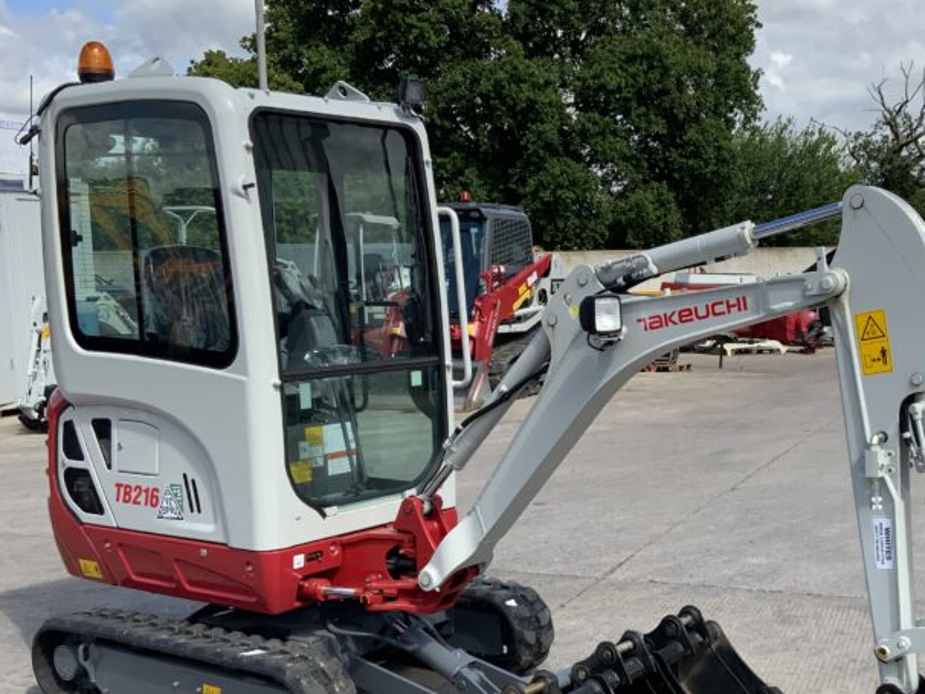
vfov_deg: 29.5
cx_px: 646
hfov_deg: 38.3
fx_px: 1310
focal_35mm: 49
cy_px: 470
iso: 16
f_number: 1.8
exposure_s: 1/1534
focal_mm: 3
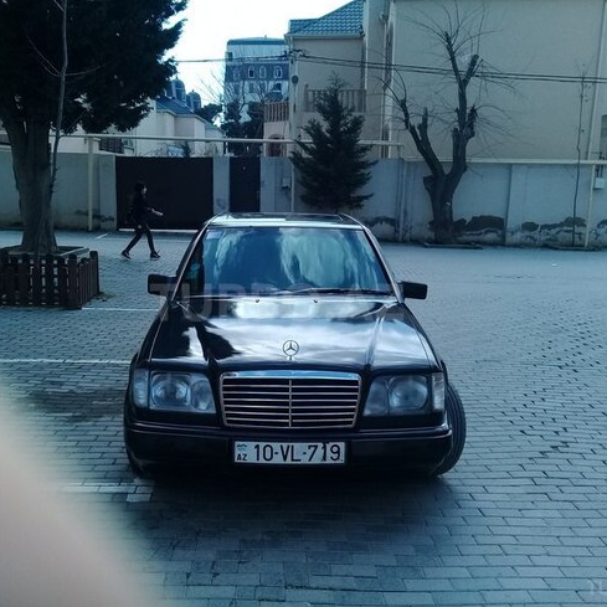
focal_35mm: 37
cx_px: 277
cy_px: 302
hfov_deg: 44.9
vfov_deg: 44.9
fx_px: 734
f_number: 2.2
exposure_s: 1/868
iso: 64
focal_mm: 3.3
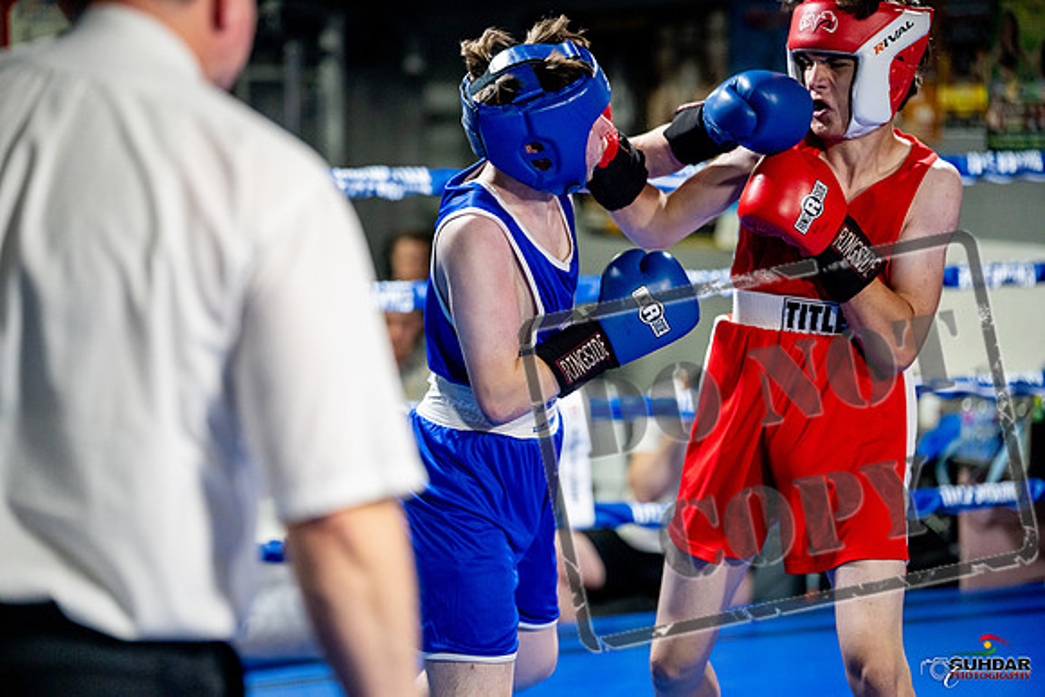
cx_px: 522
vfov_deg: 14.9
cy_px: 348
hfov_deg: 22.1
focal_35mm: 92
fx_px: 2671
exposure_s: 1/1000
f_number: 2
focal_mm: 92
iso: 4000
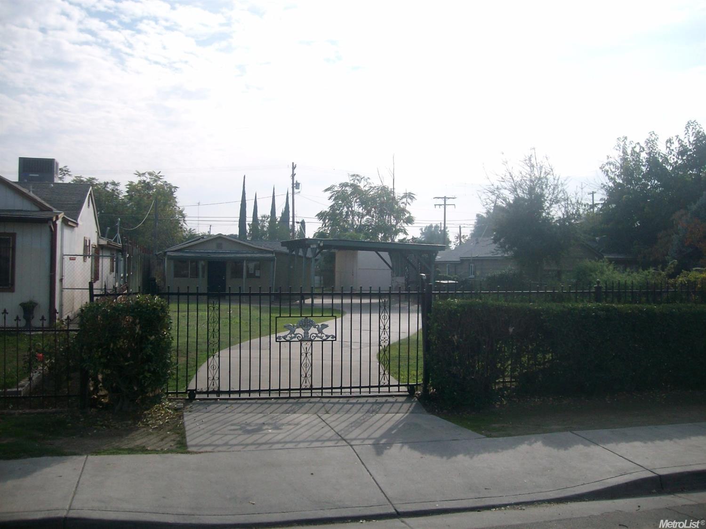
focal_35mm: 35
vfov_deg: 40.7
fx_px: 714
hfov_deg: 52.6
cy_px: 264
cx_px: 353
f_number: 7.2
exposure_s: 1/317
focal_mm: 5.8
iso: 80
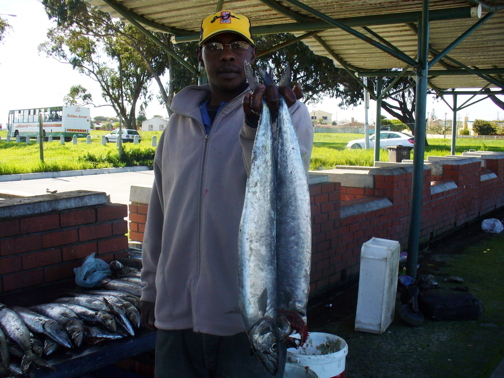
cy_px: 189
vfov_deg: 38.7
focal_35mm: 37
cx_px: 252
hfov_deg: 50.1
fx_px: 539
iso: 80
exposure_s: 1/160
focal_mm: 6.1
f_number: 5.6
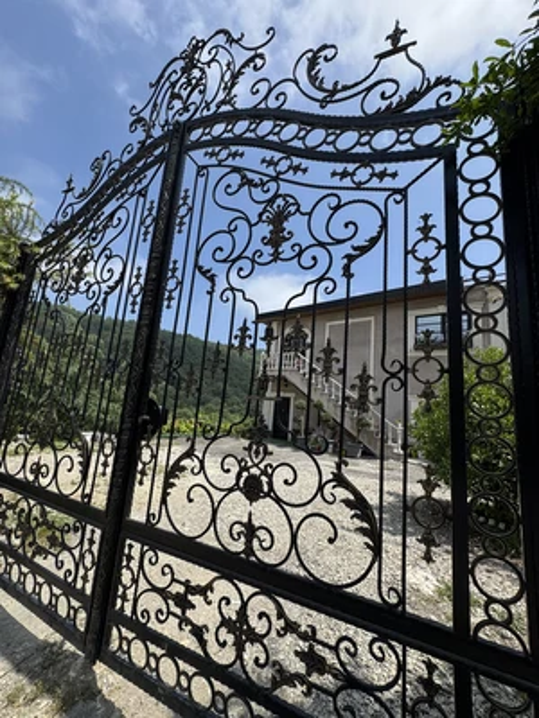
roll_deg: -5.3
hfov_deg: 85.7
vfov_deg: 102.1
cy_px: 359
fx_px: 291
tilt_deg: +11.3
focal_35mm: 14
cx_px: 270
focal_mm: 2.22
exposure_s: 1/1789
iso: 50
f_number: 2.2
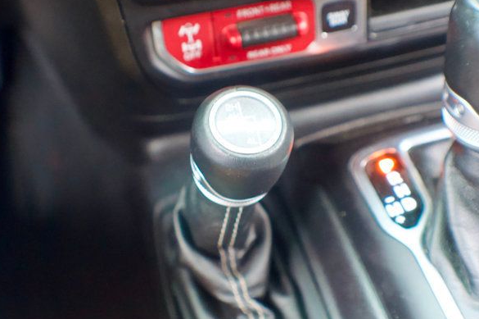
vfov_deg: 16.6
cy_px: 155
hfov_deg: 24.8
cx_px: 224
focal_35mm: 82
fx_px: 1090
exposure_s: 1/60
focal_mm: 50
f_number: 4
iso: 2500
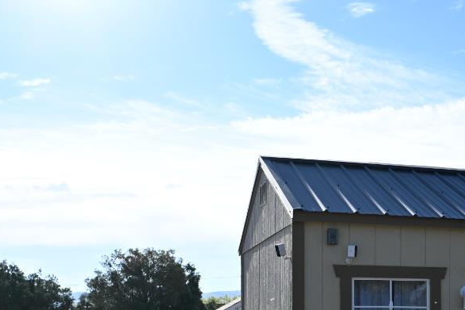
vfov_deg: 18.6
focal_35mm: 71
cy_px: 327
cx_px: 475
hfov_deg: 26.8
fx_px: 916
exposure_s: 1/400
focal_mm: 18.5
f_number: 7.1
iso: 100
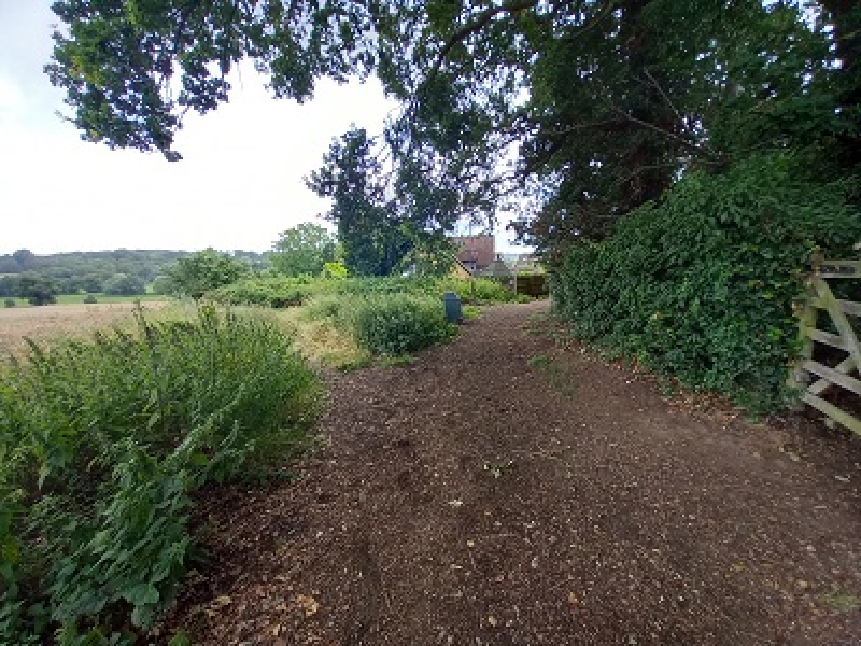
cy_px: 323
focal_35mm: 13
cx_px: 430
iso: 40
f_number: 2.2
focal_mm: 1.13
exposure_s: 1/121
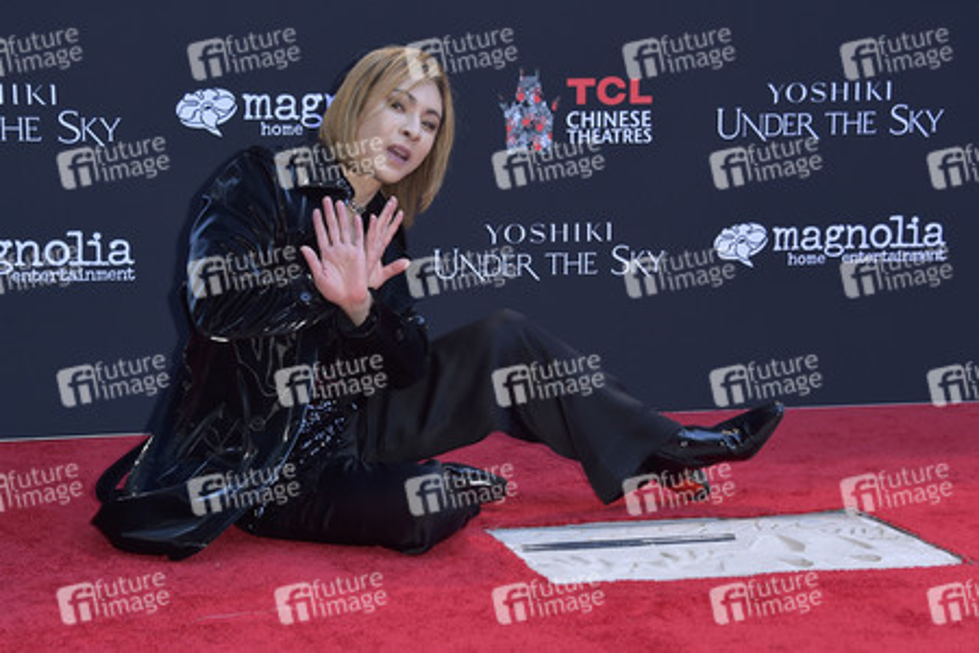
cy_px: 326
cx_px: 490
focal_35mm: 78
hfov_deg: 26.0
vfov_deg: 17.5
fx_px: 2121
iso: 400
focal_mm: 78
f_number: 6.3
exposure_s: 1/250
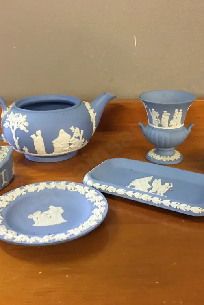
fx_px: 348
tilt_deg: -19.8
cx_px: 109
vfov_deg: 47.4
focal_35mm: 41
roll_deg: -0.9
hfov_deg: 32.6
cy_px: 150
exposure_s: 1/17
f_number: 2.2
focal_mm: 4.15
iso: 80
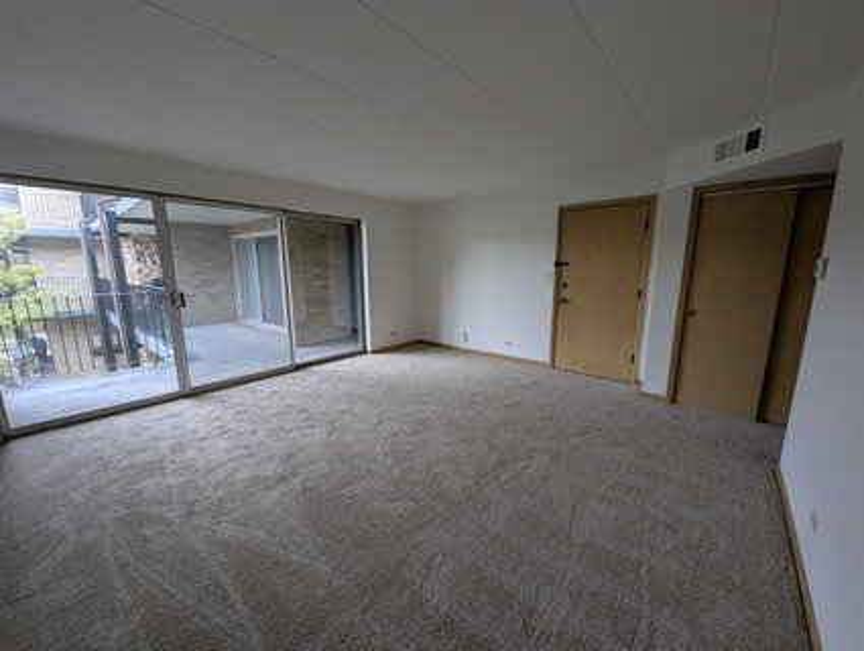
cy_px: 326
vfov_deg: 90.1
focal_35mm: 13
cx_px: 432
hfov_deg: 106.1
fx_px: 325
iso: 160
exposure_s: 1/137
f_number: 2.2
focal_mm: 1.95
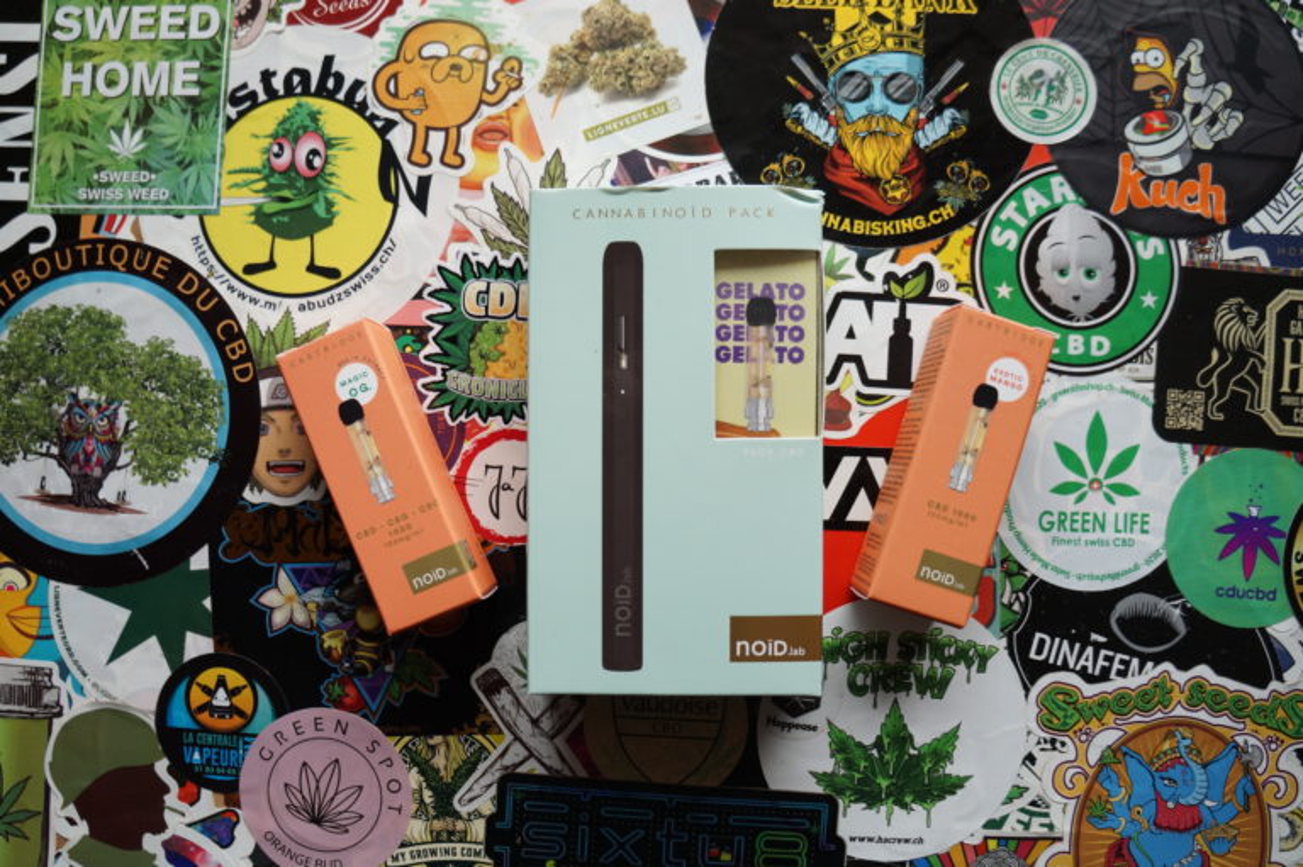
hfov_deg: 67.4
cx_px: 652
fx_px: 977
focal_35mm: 27
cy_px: 434
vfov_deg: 47.9
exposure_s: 1/125
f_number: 5
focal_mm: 18
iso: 400
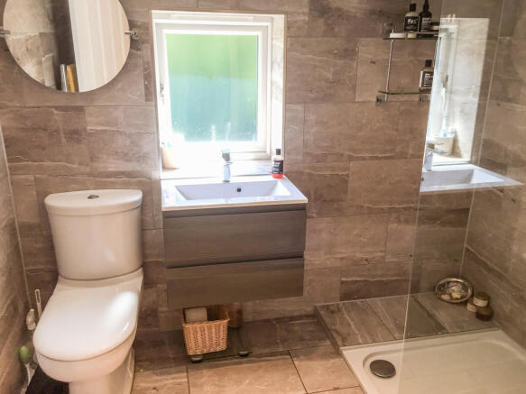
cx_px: 263
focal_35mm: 29
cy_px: 197
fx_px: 441
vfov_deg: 48.2
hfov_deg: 61.7
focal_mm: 4.15
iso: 40
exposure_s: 1/50
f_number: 2.2
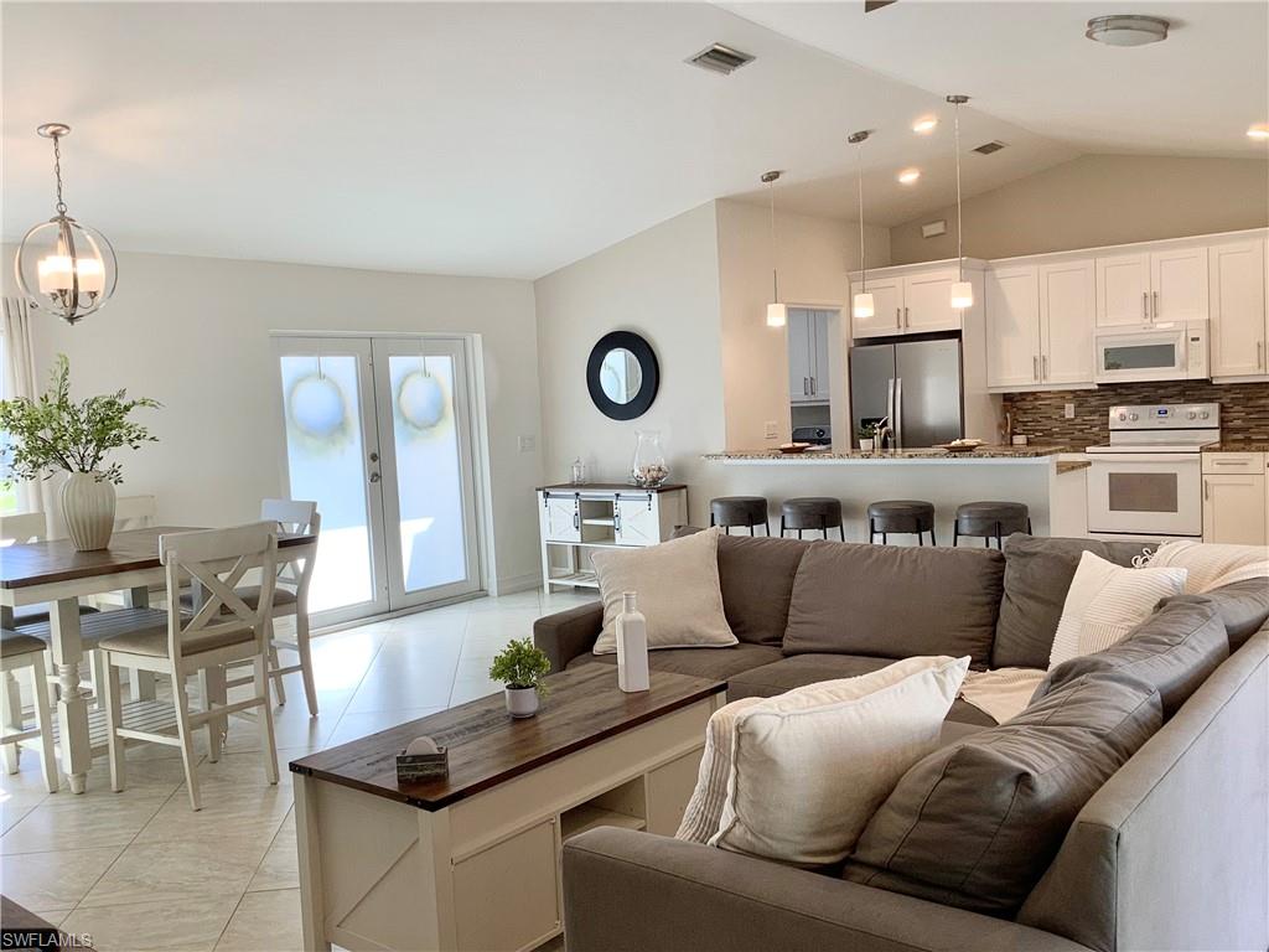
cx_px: 634
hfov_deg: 58.4
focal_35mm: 31
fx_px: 1136
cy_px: 476
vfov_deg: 45.4
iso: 40
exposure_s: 1/120
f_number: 2.4
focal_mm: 3.3
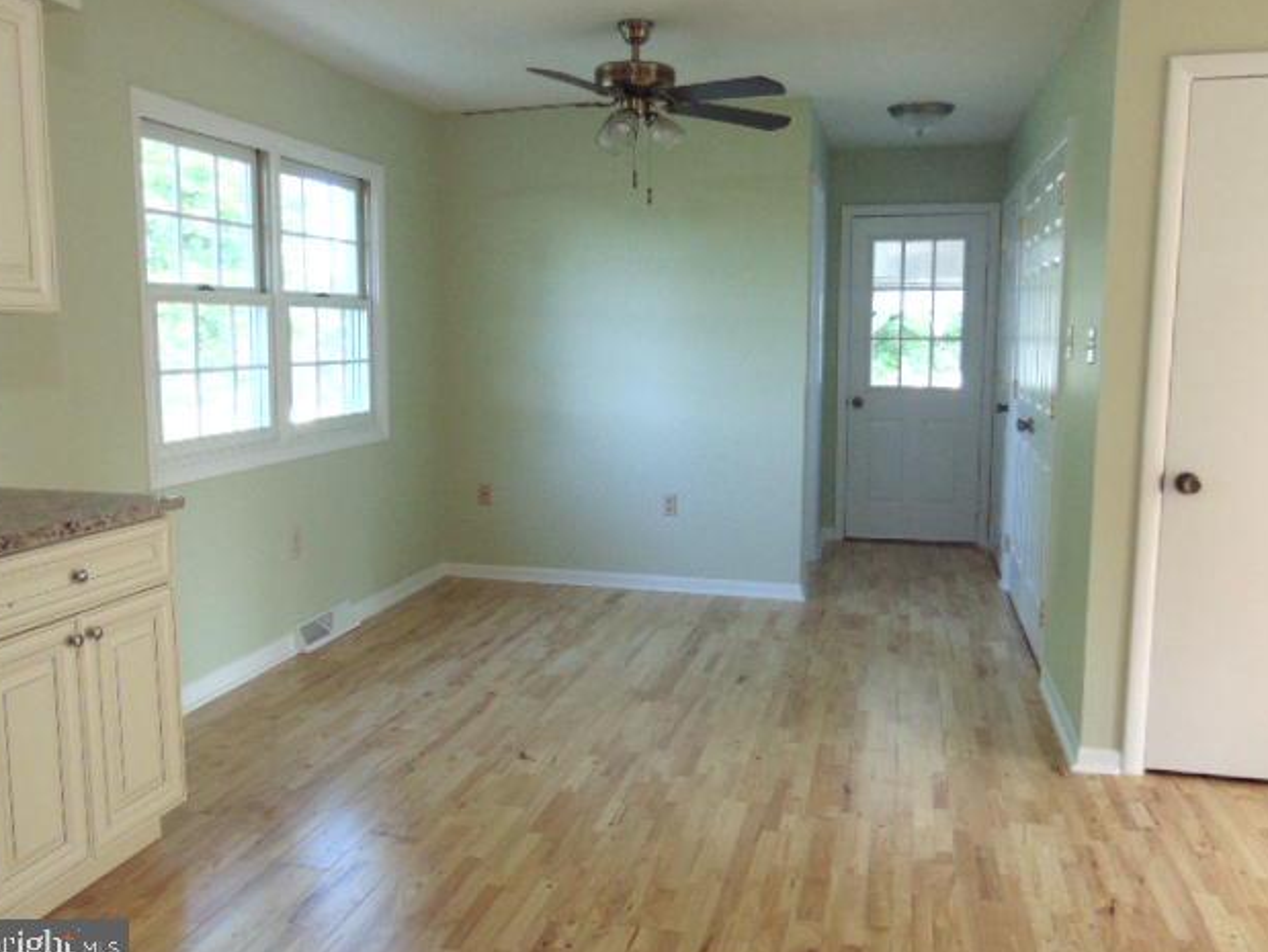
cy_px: 481
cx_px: 625
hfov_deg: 58.3
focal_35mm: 31
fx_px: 1136
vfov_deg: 45.5
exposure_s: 1/30
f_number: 3.1
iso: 250
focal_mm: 5.4
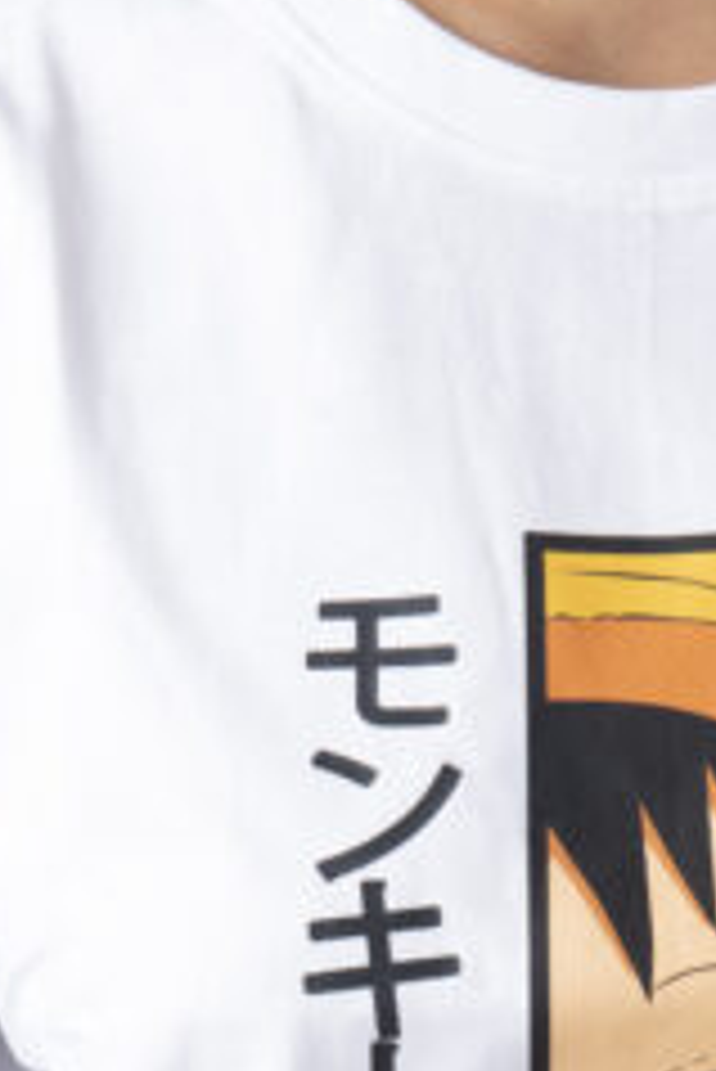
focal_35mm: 295
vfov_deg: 6.9
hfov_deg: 4.7
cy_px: 1519
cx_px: 748
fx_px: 8787
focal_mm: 78
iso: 100
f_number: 11
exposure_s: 1/160
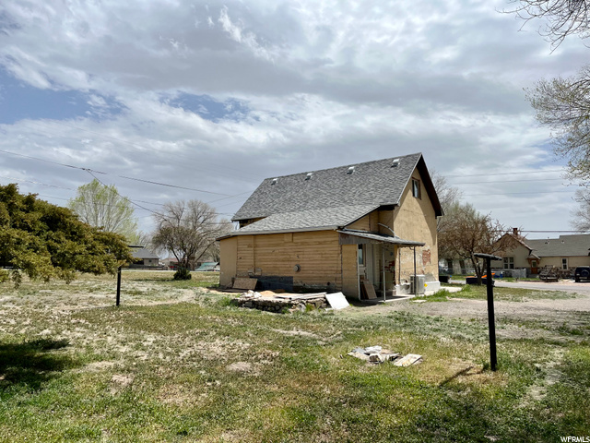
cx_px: 295
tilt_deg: +5.9
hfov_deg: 67.3
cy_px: 222
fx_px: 443
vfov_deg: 53.1
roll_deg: +0.3
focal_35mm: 26
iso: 50
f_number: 1.6
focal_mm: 5.1
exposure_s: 1/8403
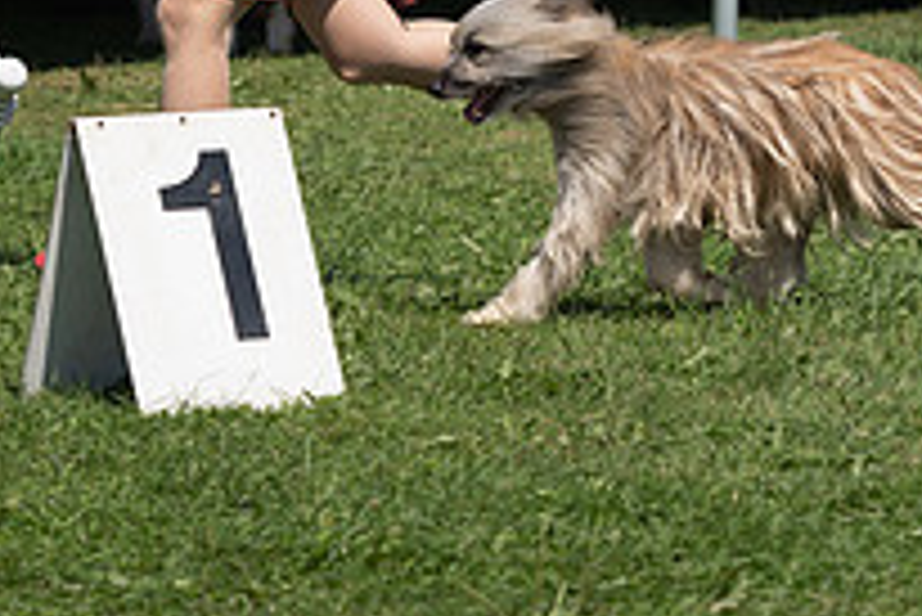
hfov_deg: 7.6
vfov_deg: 5.0
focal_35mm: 272
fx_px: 6971
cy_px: -223
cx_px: 531
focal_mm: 96
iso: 100
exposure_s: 1/800
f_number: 5
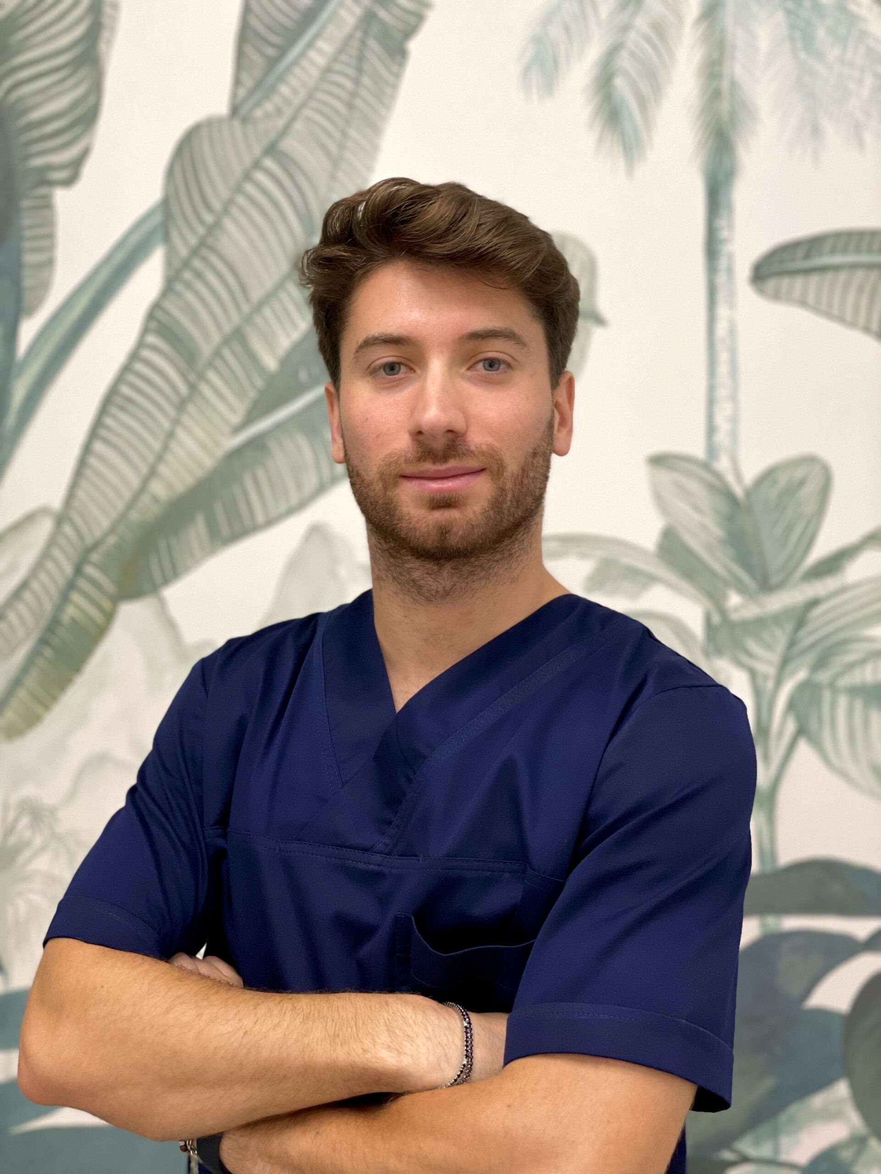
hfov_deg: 28.0
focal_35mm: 52
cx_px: 440
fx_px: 1765
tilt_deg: -0.7
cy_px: 587
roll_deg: +0.8
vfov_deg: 36.8
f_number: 2
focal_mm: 6
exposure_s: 1/100
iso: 250
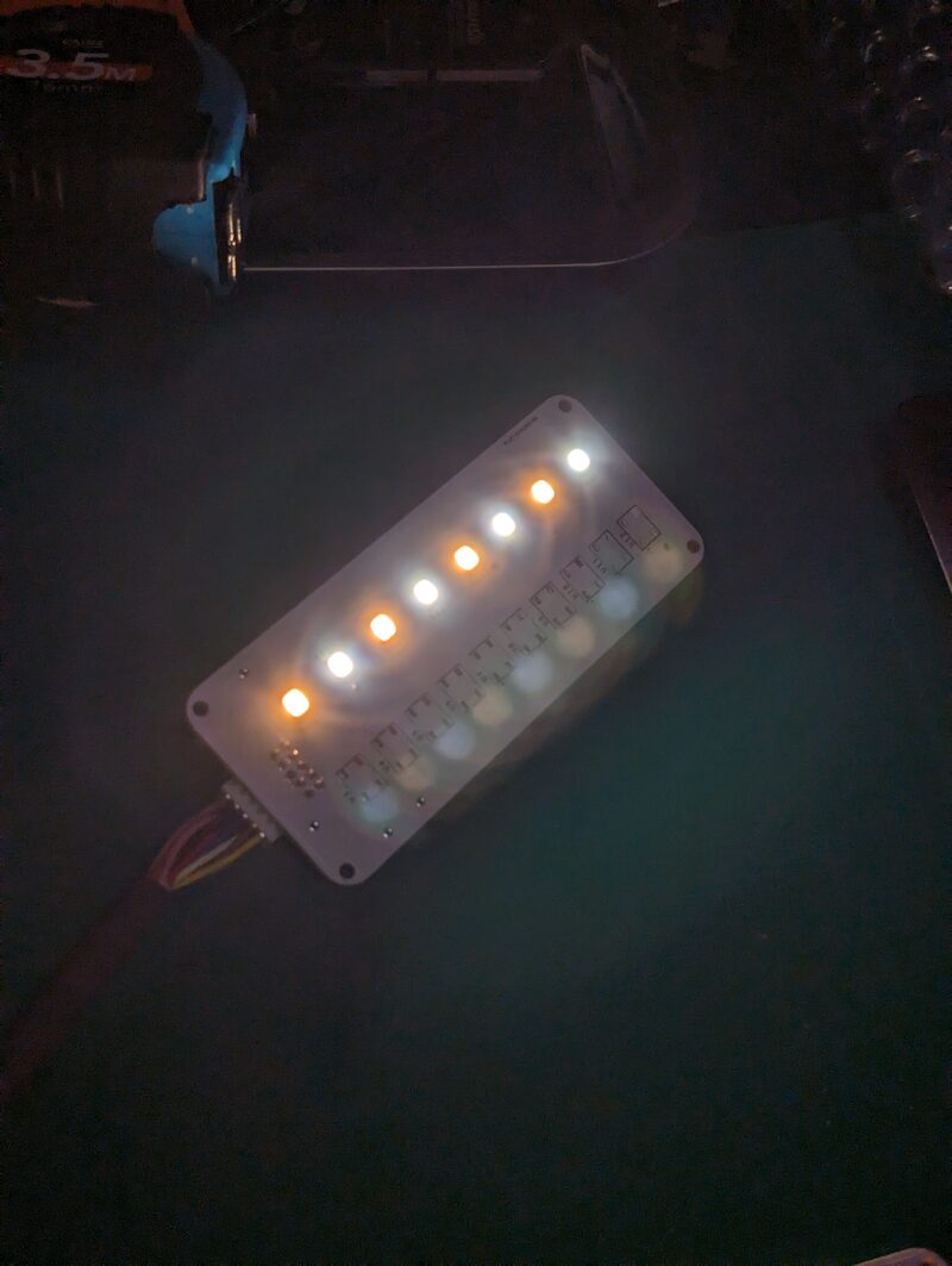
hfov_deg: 29.7
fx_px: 1793
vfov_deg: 38.9
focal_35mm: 49
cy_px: 633
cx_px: 476
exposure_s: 1/625
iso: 22
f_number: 1.68
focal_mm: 6.9
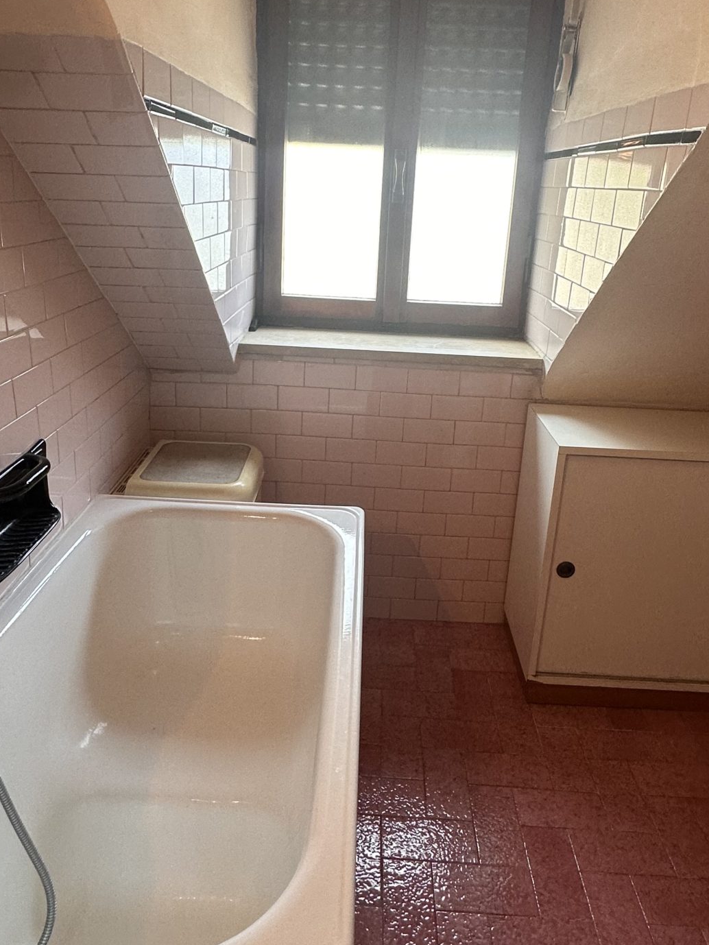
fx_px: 710
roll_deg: -2.4
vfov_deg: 66.8
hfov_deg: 53.1
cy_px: 386
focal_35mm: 26
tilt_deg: -15.4
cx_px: 357
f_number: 2.2
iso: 125
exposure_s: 1/100
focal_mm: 2.22
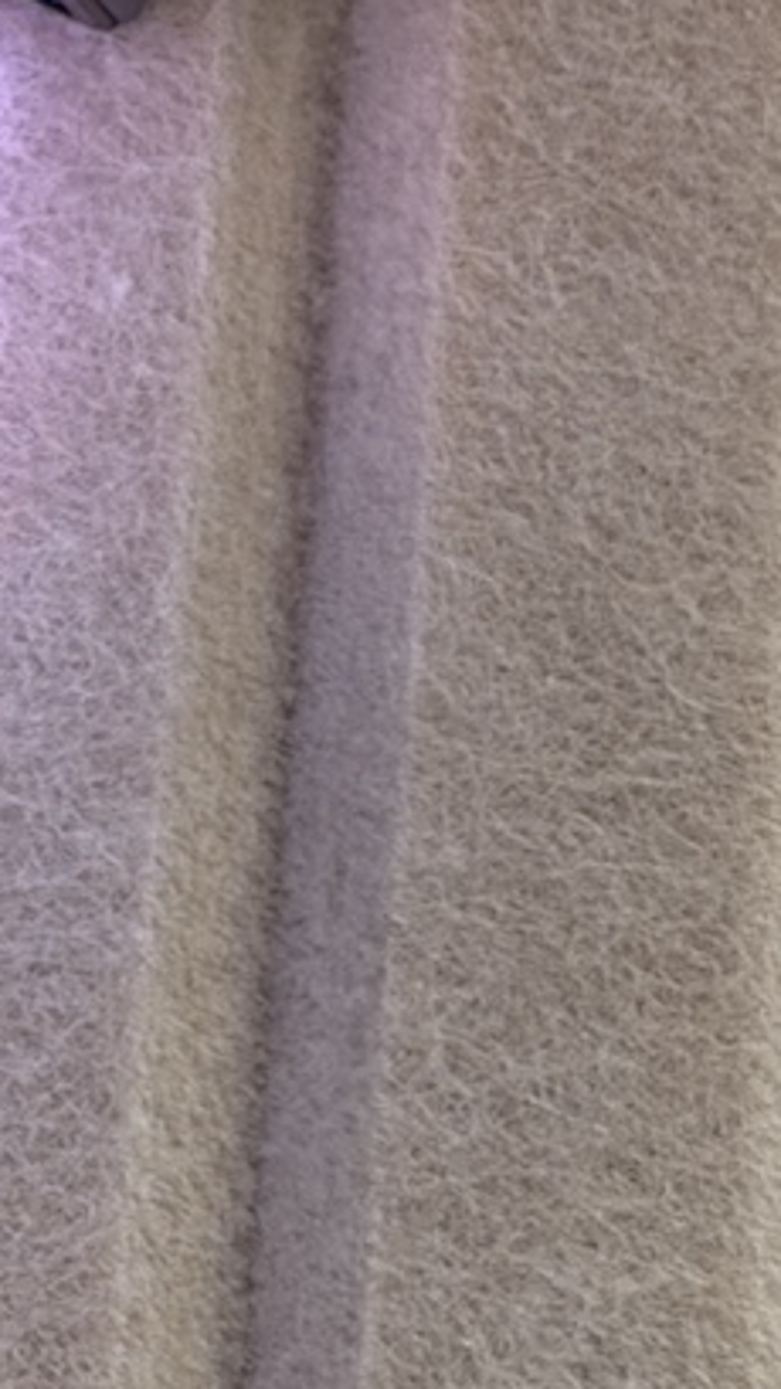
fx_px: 8948
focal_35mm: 243
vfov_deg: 8.7
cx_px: -574
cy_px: -739
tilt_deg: -58.6
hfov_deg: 4.9
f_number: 1.78
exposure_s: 1/88
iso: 100
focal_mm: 6.76
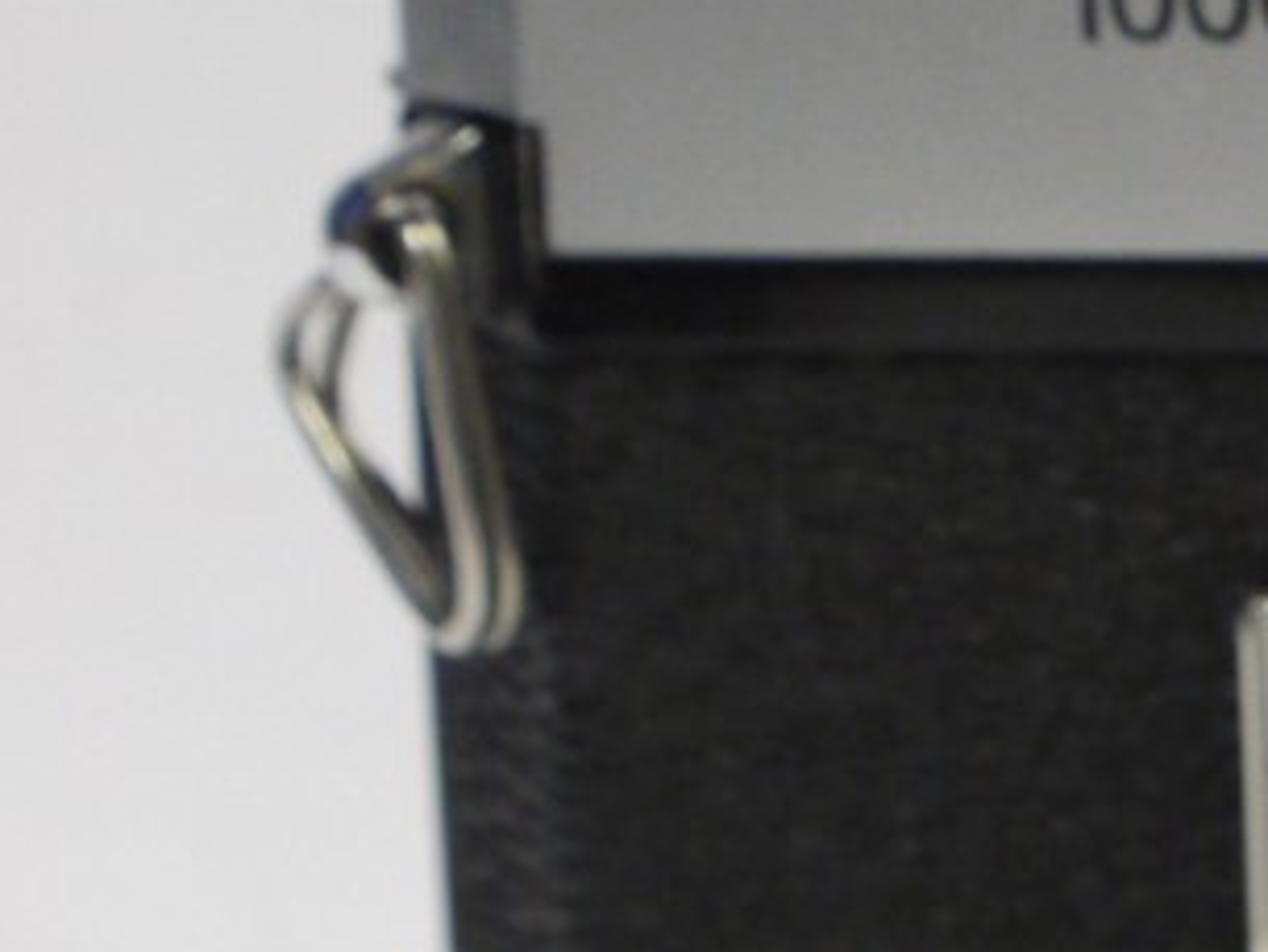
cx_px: 2486
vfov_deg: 6.3
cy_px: 549
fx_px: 8648
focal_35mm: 236
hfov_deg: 8.0
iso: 800
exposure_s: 1/25
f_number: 8
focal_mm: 30
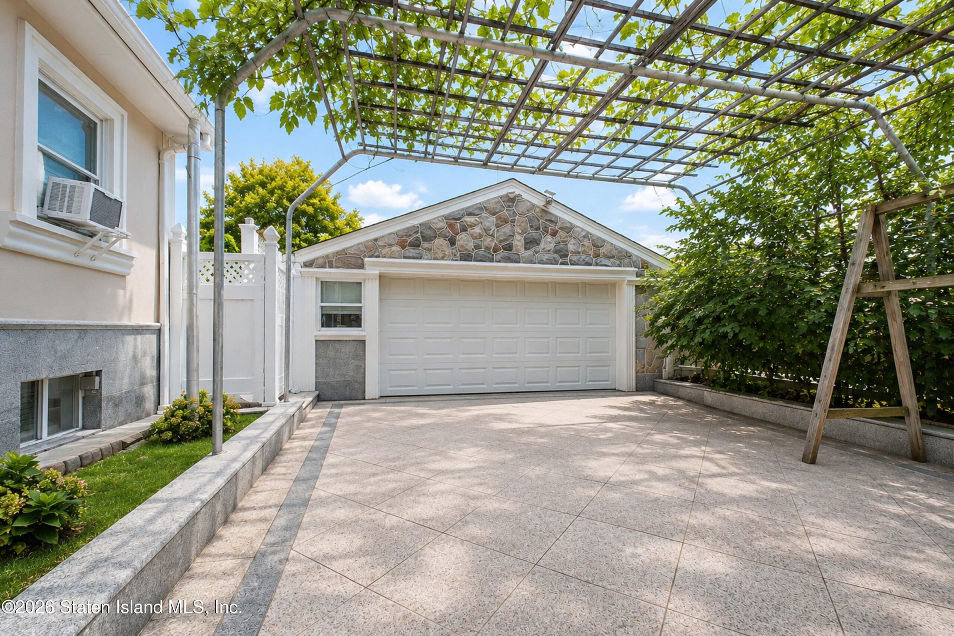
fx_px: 397
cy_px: 318
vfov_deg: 77.3
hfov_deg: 100.4
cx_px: 477
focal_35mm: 15
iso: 320
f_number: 8
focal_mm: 10
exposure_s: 1/60
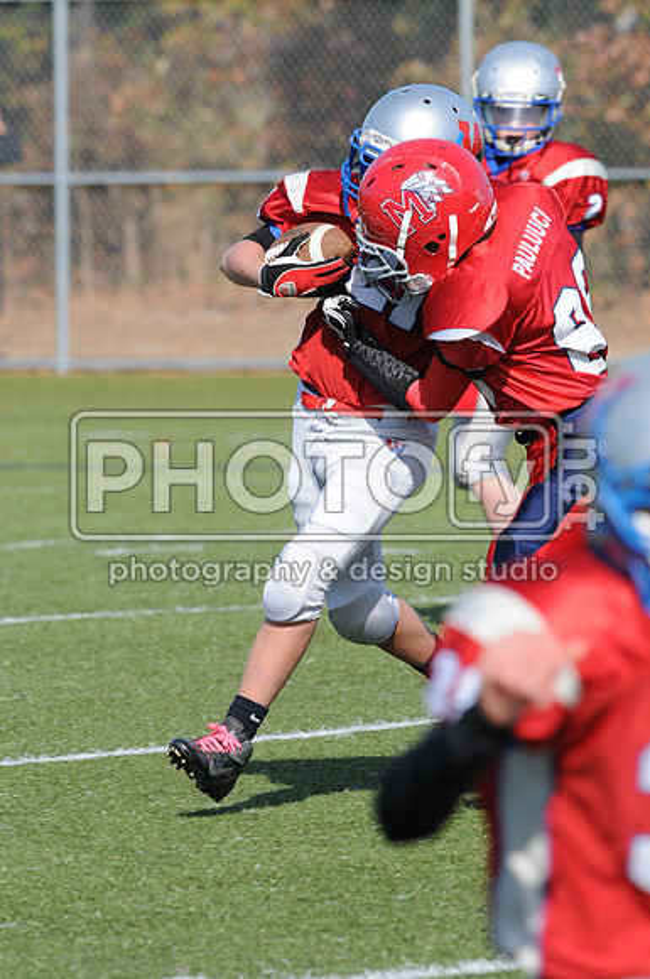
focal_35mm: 450
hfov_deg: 3.0
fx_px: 12223
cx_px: 325
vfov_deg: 4.6
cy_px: 490
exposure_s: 1/500
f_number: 7.1
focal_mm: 300
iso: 200
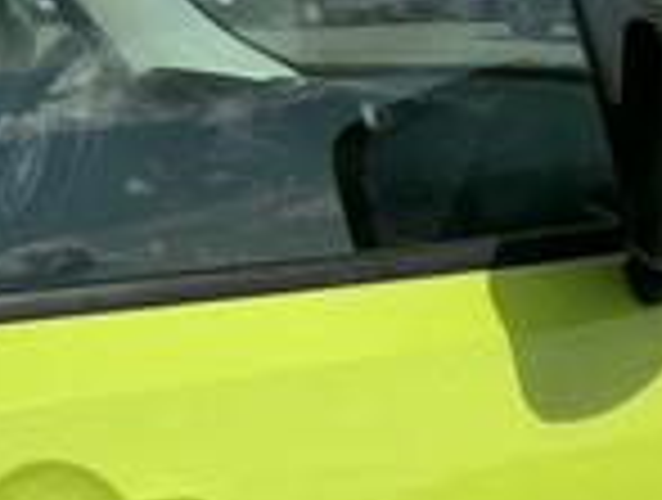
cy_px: 671
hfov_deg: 25.6
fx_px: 1457
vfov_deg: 18.0
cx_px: 360
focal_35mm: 76
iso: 25
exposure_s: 1/3322
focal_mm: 3
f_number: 1.8
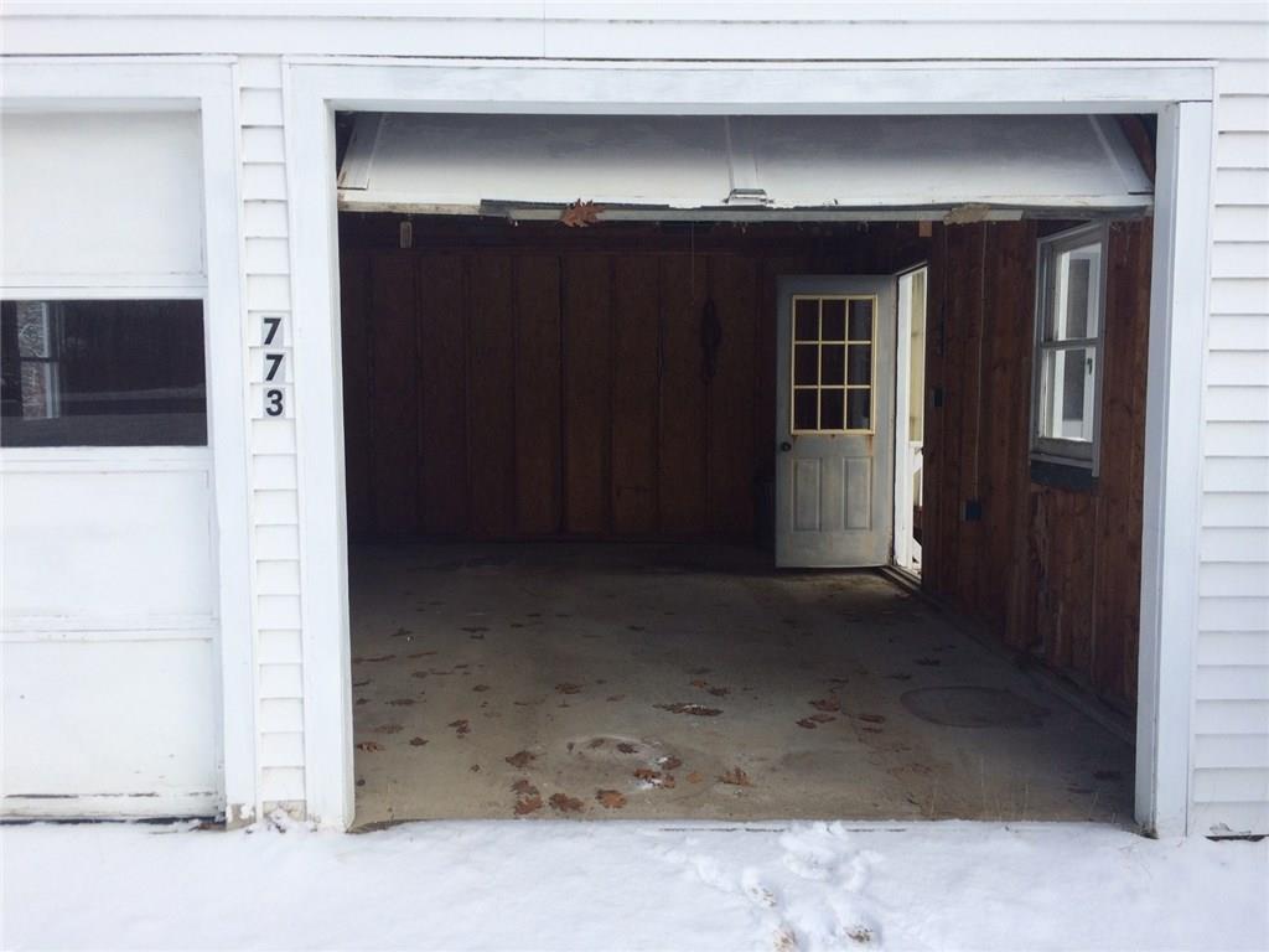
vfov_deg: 48.2
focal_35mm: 29
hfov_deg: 61.7
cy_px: 476
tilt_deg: -5.8
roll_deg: +0.2
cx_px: 634
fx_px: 1063
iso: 32
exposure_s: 1/838
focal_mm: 4.15
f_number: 2.2
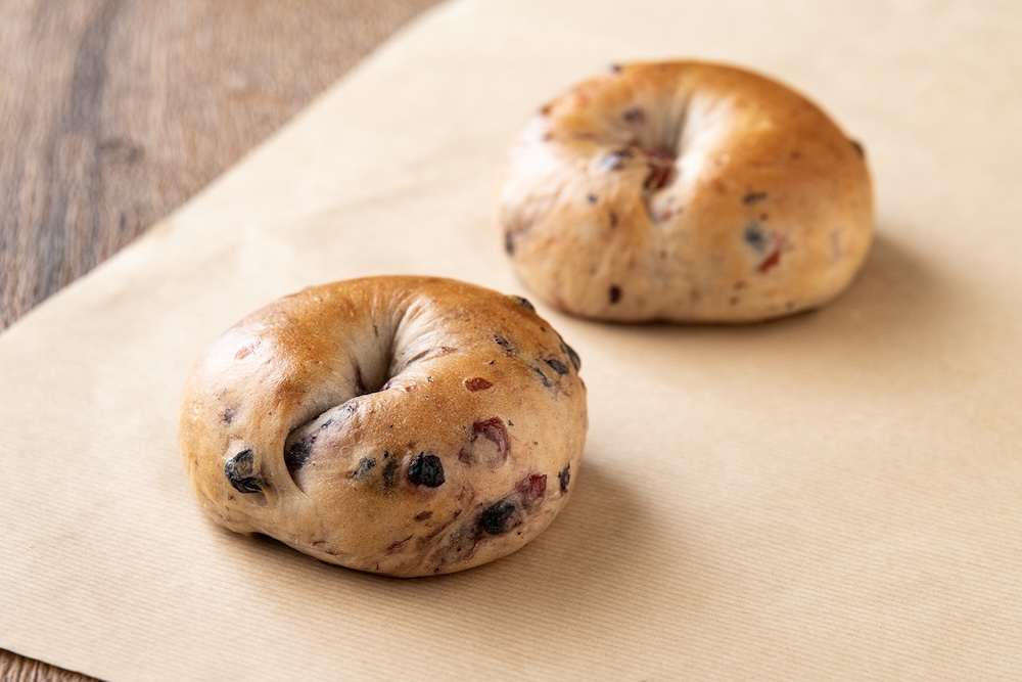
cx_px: 511
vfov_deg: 9.2
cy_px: 341
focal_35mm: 150
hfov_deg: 13.7
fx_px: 4259
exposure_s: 1/125
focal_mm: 150
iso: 800
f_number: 7.1
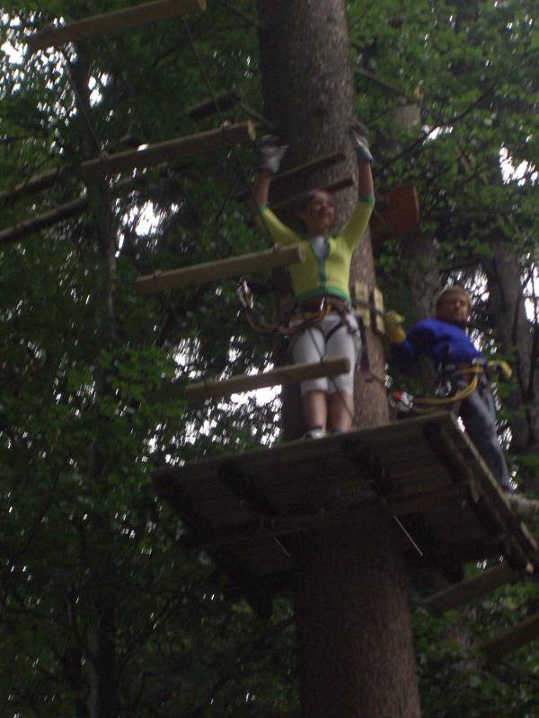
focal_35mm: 116
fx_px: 2408
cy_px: 359
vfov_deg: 17.0
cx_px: 270
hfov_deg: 12.8
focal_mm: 24
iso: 100
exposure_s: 1/100
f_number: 4.9
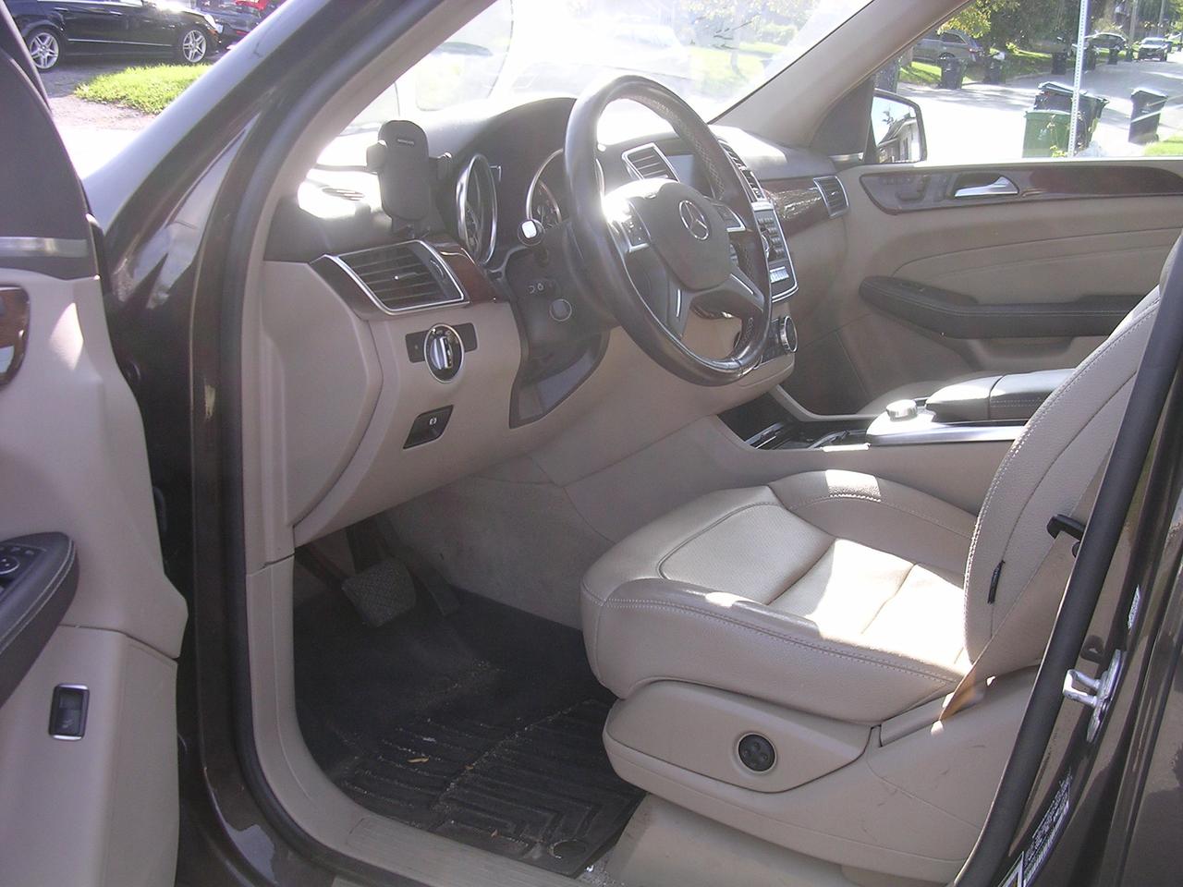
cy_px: 444
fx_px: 1299
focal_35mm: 38
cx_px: 592
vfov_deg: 37.7
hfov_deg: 49.0
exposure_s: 1/179
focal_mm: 5.8
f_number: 2.8
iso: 100
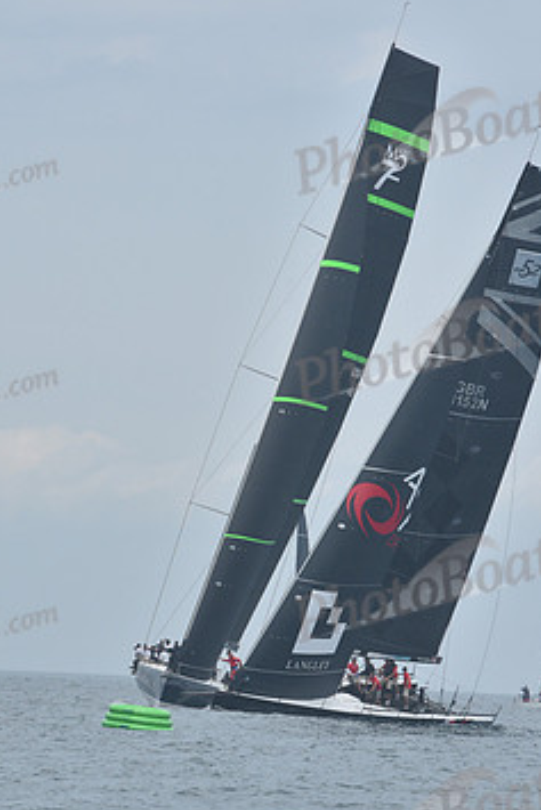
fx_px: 7363
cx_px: 177
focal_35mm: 327
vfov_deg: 6.3
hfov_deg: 4.2
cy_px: 497
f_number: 10
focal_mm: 200
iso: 250
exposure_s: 1/800
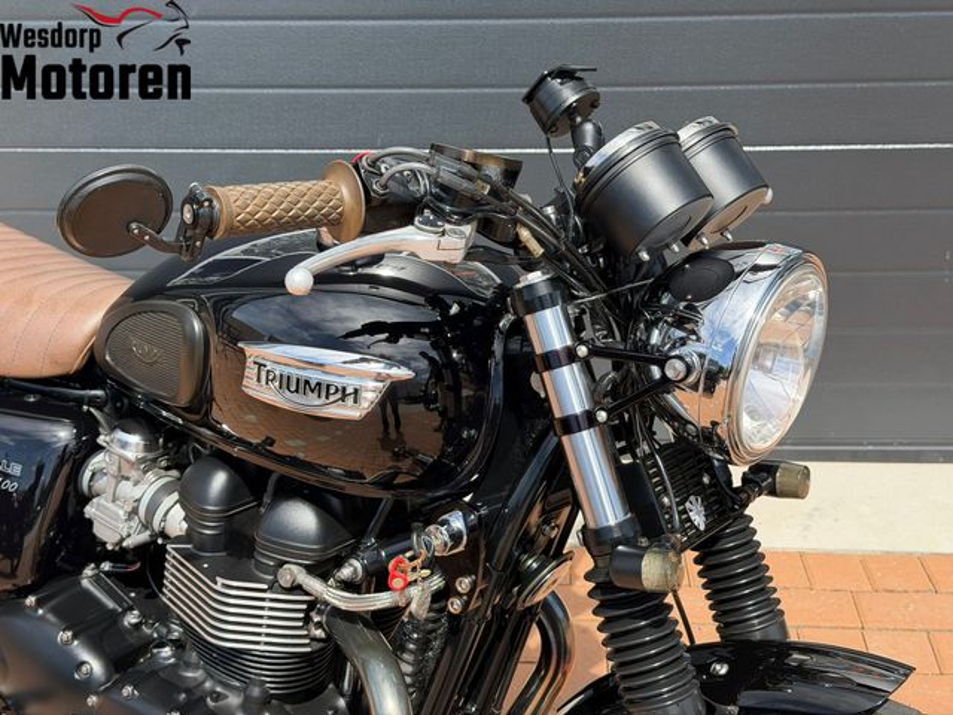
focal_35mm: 48
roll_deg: +1.4
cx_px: 476
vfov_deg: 30.3
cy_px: 358
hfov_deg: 39.7
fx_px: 1321
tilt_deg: -25.2
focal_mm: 6.76
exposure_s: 1/2415
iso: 100
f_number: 1.78
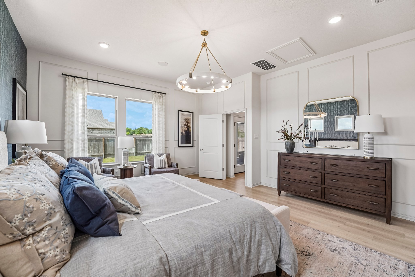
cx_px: 208
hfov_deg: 104.3
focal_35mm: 14
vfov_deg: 81.2
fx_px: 161
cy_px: 138
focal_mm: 14
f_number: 8
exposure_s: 1/60
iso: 400
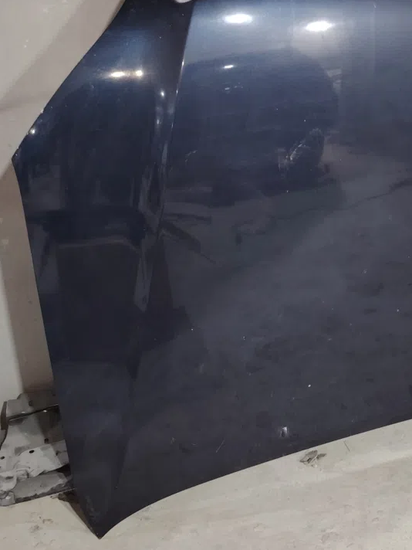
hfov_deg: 30.8
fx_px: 730
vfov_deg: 41.2
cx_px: 324
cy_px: 254
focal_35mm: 46
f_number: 1.75
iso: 2891
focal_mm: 5.25
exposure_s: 1/25
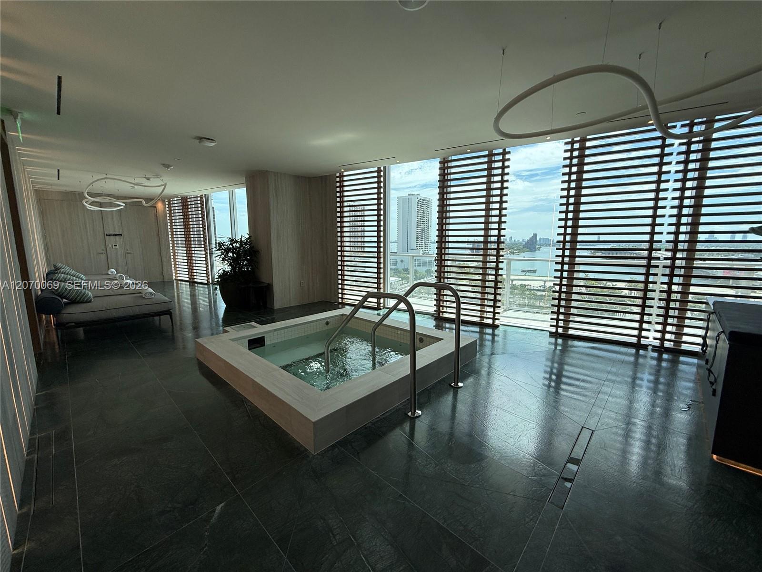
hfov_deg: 102.1
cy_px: 286
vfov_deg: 85.7
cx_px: 381
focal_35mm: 14
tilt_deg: -3.9
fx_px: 308
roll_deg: +1.3
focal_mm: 2.22
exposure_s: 1/559
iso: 50
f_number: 2.2
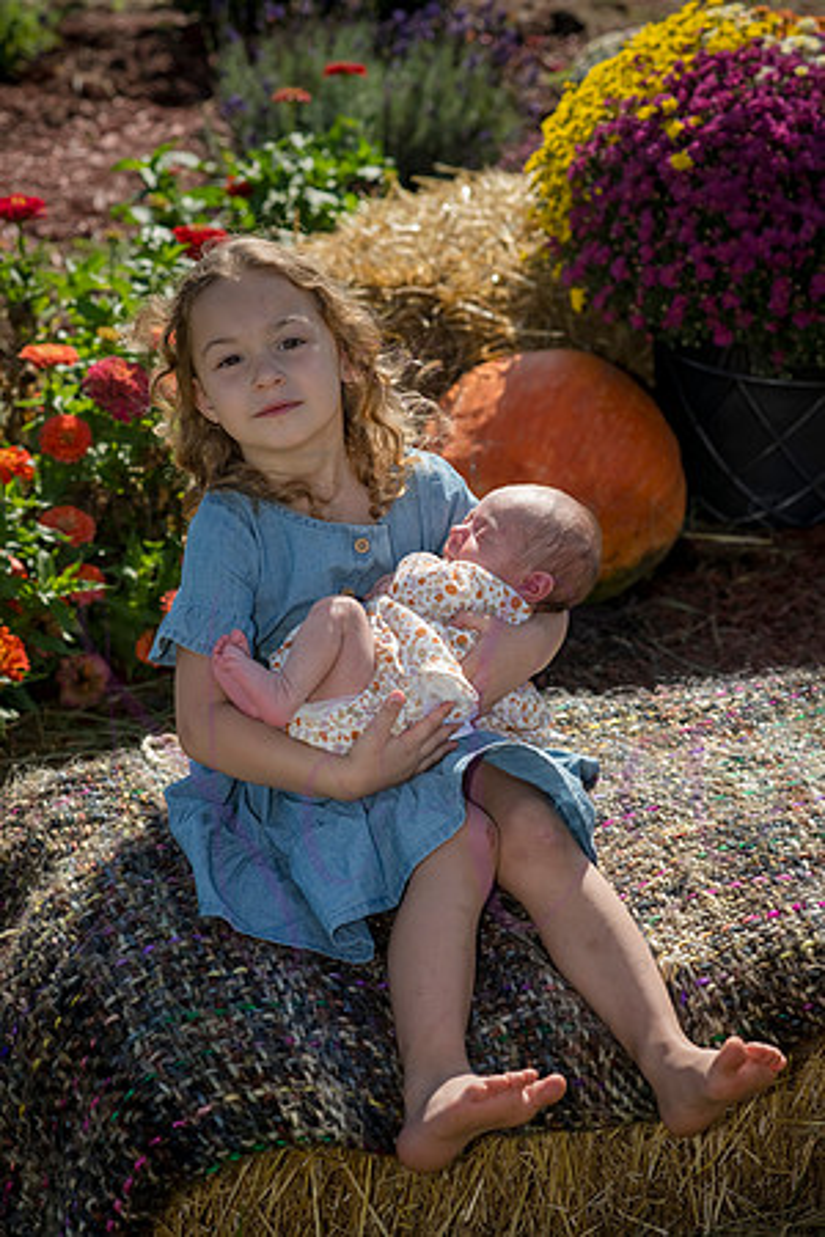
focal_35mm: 85
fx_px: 2922
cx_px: 412
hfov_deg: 16.1
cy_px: 618
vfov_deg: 23.9
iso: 400
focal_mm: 85
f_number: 6.3
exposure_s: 1/1250
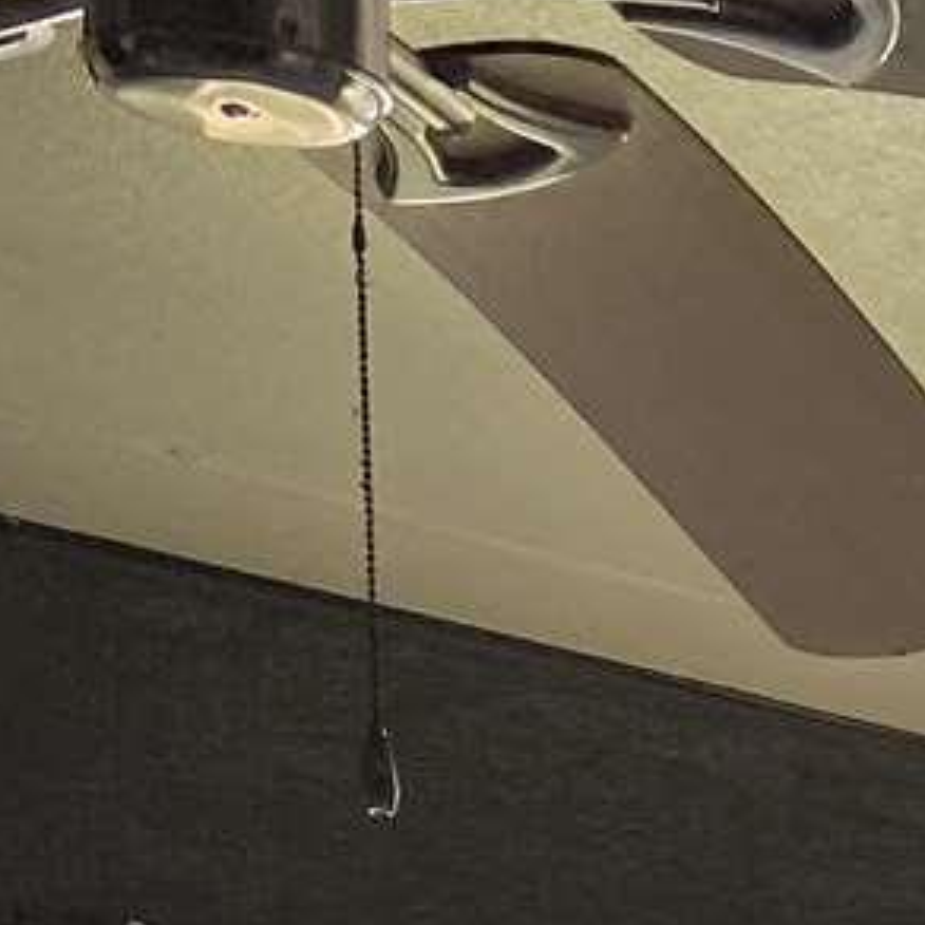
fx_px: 4867
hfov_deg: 9.9
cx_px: 1945
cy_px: 2351
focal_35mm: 161
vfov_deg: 9.5
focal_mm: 4.25
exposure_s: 1/122
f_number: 1.8
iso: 40
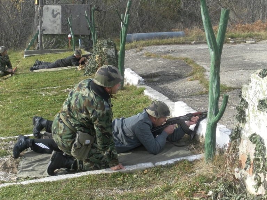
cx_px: 134
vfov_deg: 26.6
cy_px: 100
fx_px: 424
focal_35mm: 55
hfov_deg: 34.9
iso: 80
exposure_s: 1/200
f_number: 4.8
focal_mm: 9.8
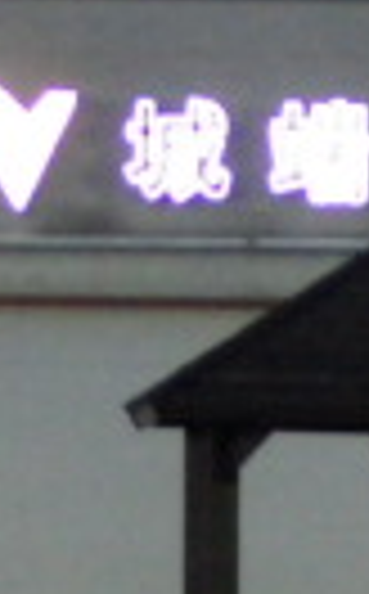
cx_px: 68
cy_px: -176
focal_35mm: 391
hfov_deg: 3.3
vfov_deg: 5.4
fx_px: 6319
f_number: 4.2
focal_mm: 13.5
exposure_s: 1/13
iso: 1600
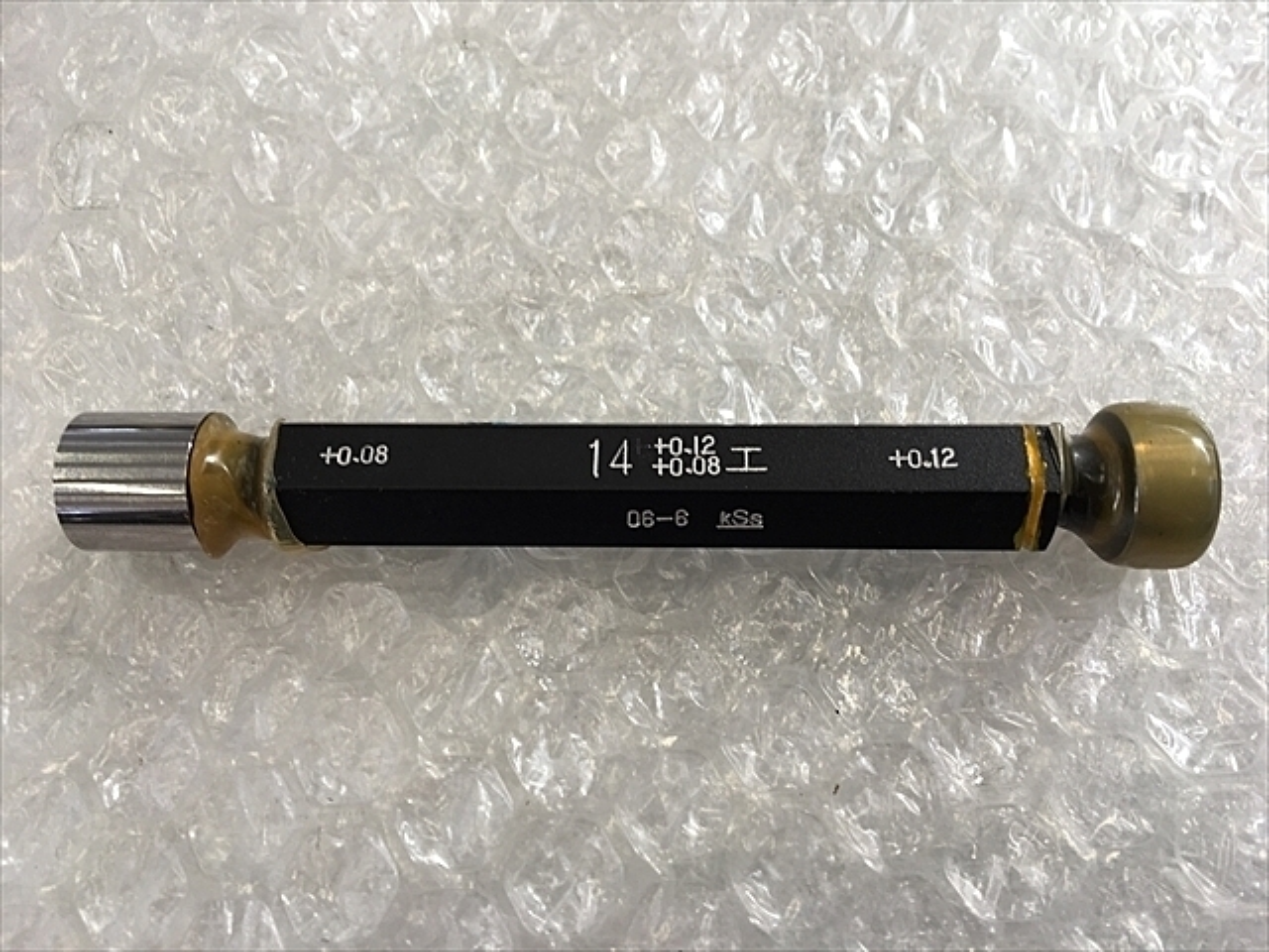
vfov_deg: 48.2
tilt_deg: -73.9
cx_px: 634
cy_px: 476
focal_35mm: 29
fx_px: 1063
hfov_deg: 61.7
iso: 25
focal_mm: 4.15
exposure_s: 1/60
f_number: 2.2
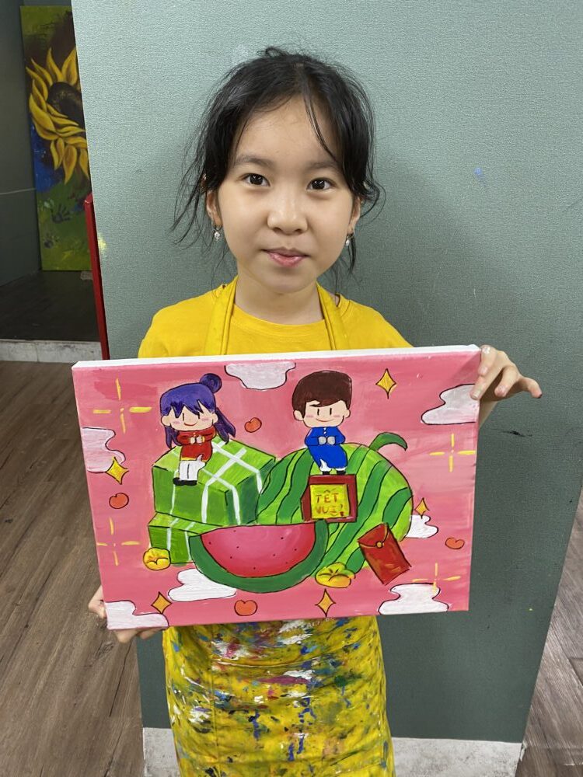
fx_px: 584
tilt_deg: -21.1
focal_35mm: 26
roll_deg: -1.8
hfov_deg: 53.1
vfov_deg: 67.3
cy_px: 388
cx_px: 292
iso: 64
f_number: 1.8
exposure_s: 1/50
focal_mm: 4.25
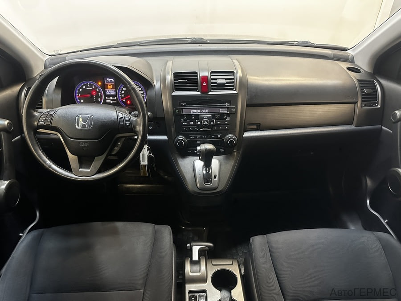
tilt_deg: -33.6
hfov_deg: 71.6
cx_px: 200
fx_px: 278
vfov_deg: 56.8
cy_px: 150
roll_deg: -1.0
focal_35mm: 24
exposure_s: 1/33
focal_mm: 6.86
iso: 800
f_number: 1.78
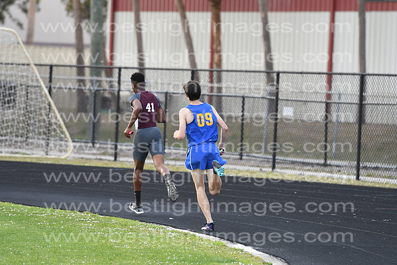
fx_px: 3309
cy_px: 132
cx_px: 198
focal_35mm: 300
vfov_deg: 4.6
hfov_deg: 6.9
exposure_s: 1/1250
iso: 800
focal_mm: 200
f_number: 4
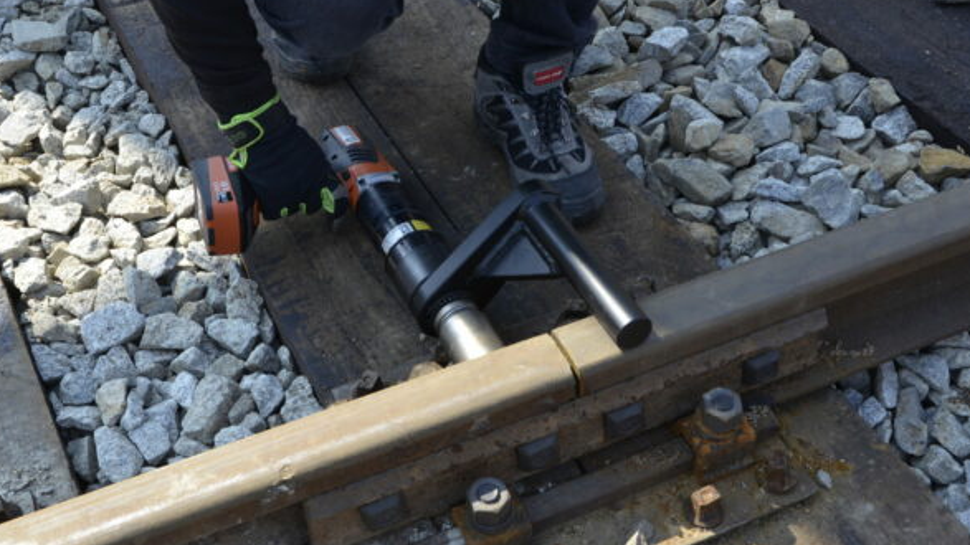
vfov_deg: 26.5
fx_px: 1157
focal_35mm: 45
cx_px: 486
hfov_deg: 45.5
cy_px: 271
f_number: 11
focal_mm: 28
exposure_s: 1/500
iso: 800
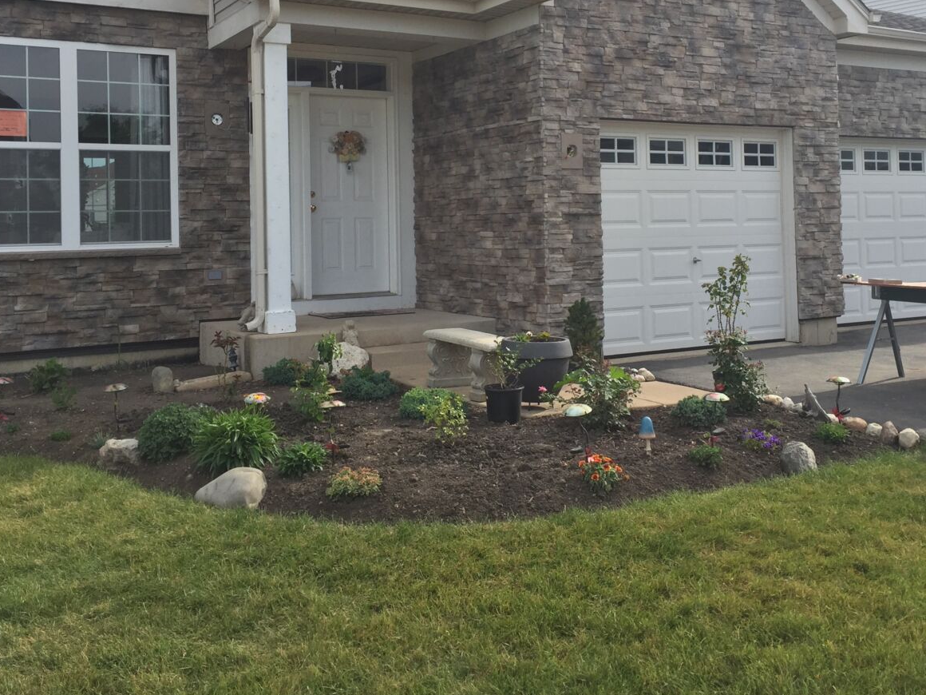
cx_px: 531
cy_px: 221
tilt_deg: +1.3
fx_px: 1070
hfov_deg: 46.7
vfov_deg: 35.5
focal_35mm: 40
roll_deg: +0.6
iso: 32
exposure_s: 1/1199
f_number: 2.2
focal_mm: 4.15
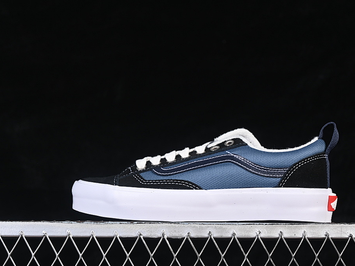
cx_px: 204
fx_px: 882
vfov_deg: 17.2
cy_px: 134
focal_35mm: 86
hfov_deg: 22.7
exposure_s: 1/60
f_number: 6.3
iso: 160
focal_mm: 50
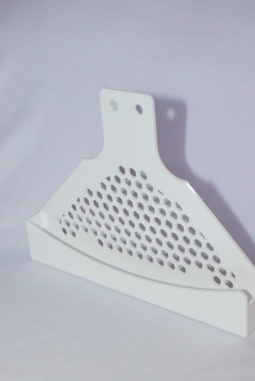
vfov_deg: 30.5
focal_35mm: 66
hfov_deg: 20.6
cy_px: 218
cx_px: 137
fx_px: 700
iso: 12800
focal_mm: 34
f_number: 14
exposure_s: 1/160
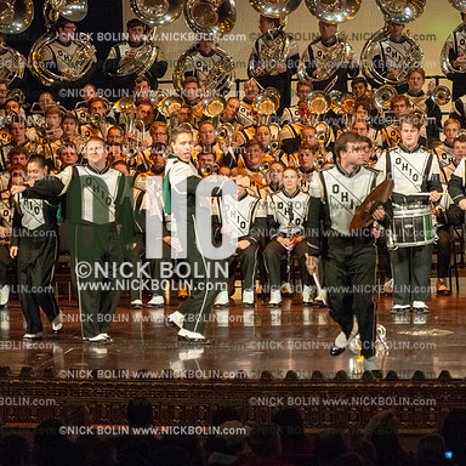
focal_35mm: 244
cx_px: 152
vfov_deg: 7.2
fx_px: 3716
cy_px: 233
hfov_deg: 7.2
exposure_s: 1/320
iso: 8000
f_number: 5.6
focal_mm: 190
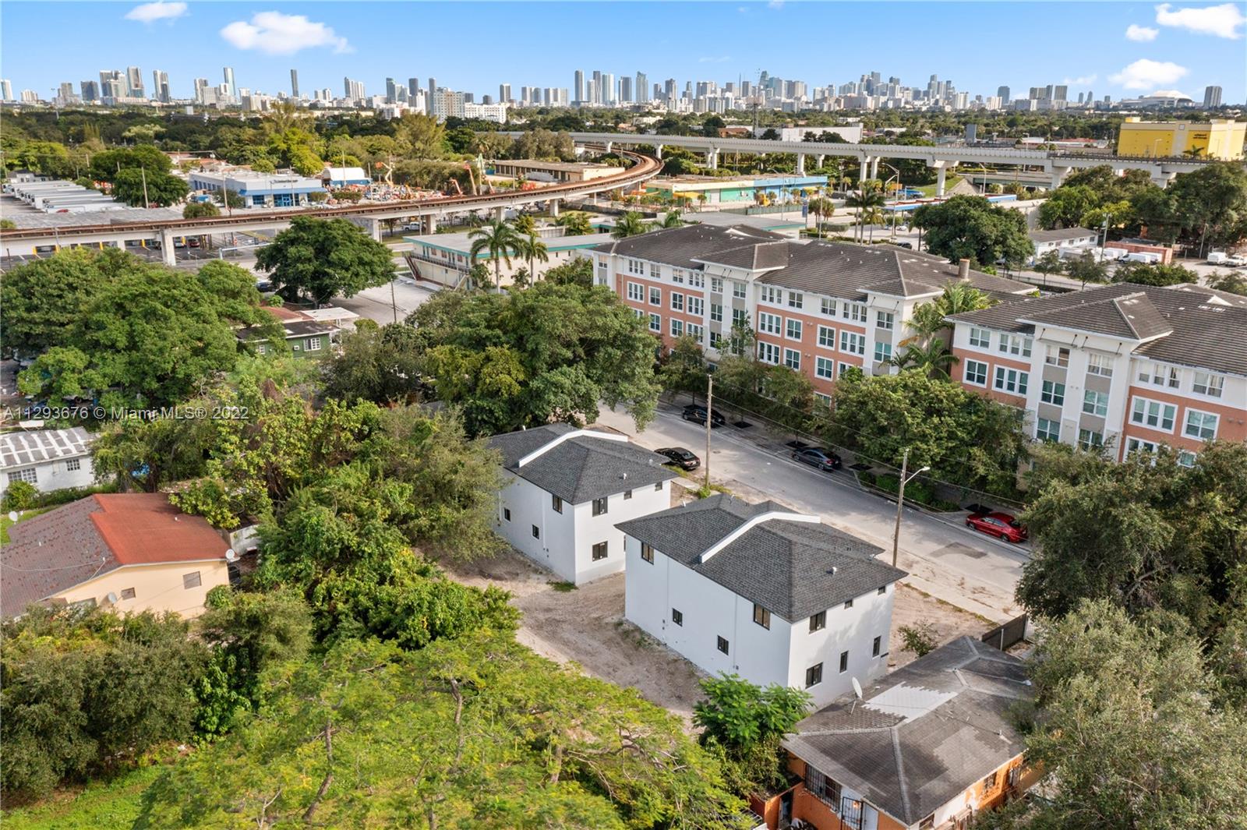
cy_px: 415
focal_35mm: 28
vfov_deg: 46.4
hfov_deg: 65.5
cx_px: 624
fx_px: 969
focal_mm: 10.26
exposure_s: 1/100
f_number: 8
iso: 200
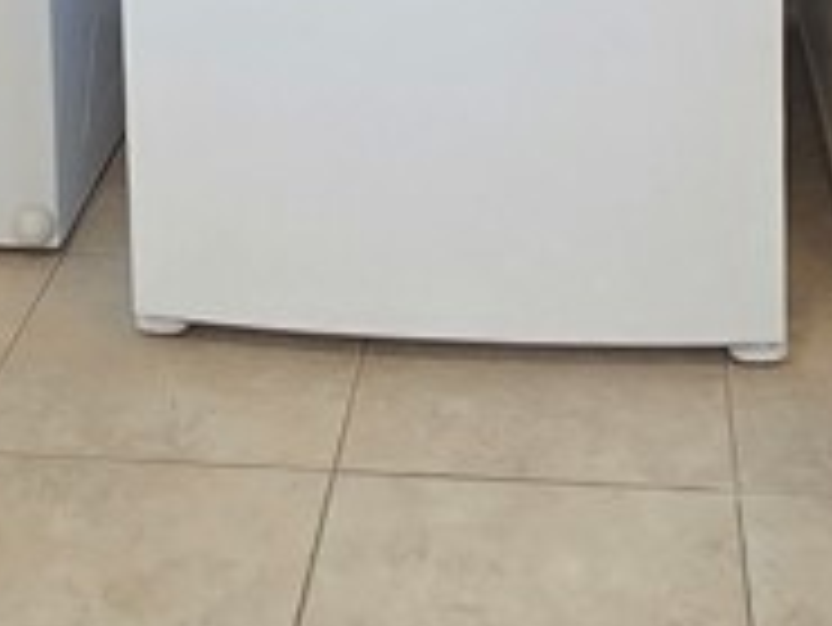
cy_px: -563
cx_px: 360
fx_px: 1732
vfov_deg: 16.5
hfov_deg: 27.0
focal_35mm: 72
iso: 160
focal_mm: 2.2
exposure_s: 1/60
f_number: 2.2
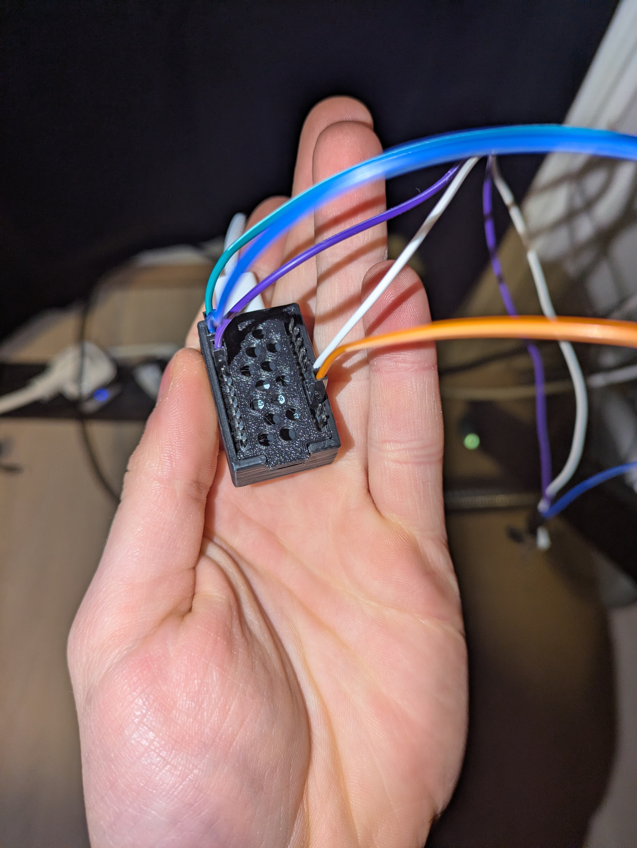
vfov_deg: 69.4
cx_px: 318
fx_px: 613
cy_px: 424
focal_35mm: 25
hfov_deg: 54.9
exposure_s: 1/100
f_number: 1.89
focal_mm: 5.43
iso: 135
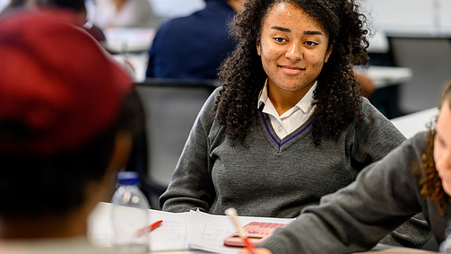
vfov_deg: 11.5
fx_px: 1256
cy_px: 105
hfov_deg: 20.3
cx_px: 258
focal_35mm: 105
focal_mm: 85
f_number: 1.8
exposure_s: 1/400
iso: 1250
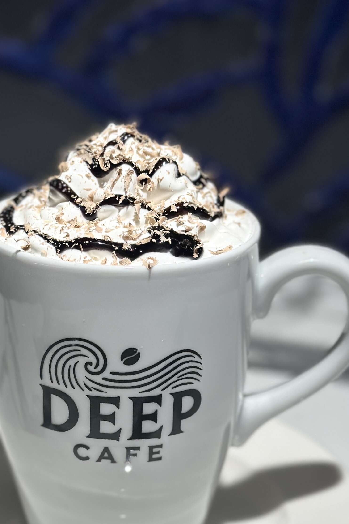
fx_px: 1309
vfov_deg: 22.6
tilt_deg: -21.3
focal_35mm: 90
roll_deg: +0.4
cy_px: 336
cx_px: 123
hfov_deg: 15.2
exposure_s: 1/332
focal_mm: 6.86
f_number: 1.78
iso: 80
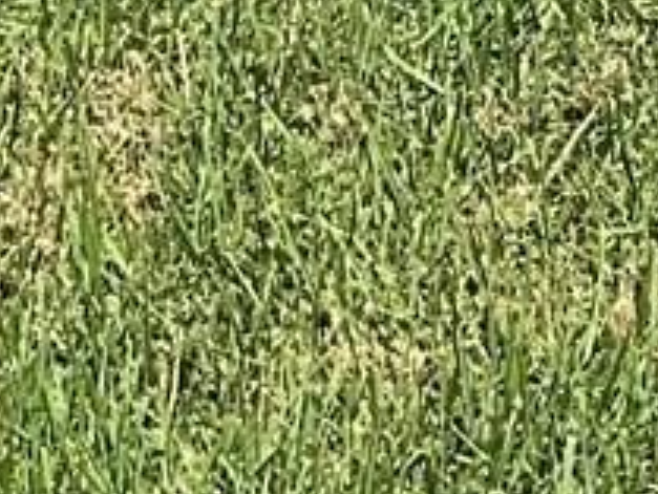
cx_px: 277
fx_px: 4222
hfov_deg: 8.9
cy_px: -1340
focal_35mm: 222
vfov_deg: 5.9
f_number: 1.8
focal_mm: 3
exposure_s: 1/2801
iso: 25
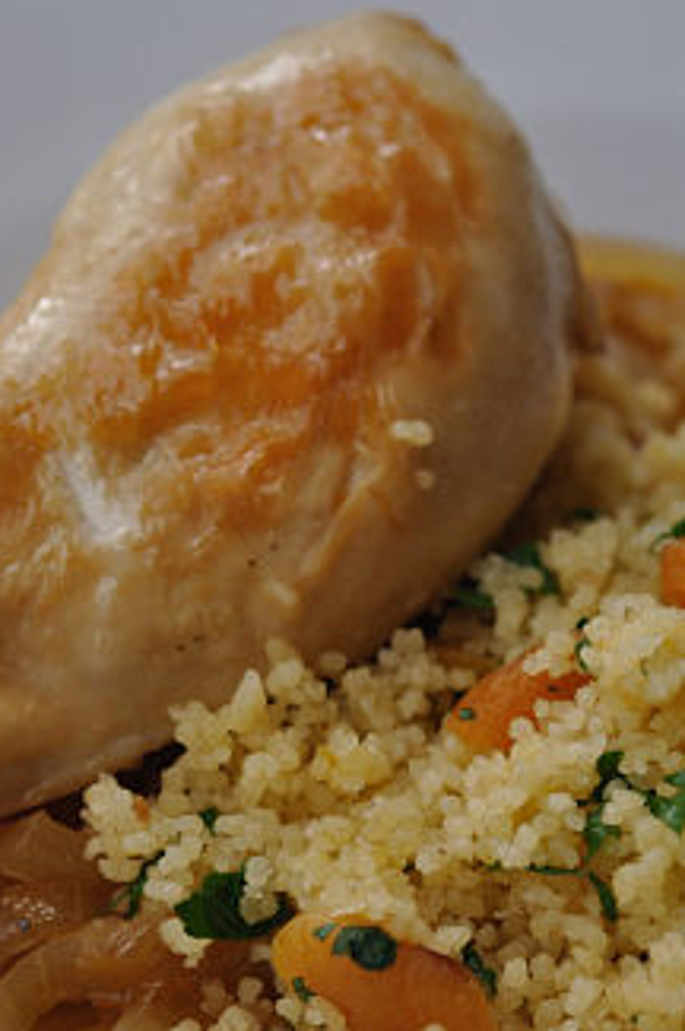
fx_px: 3975
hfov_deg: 9.8
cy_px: 745
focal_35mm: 139
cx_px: 473
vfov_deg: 14.7
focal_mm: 50
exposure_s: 1/200
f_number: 4.5
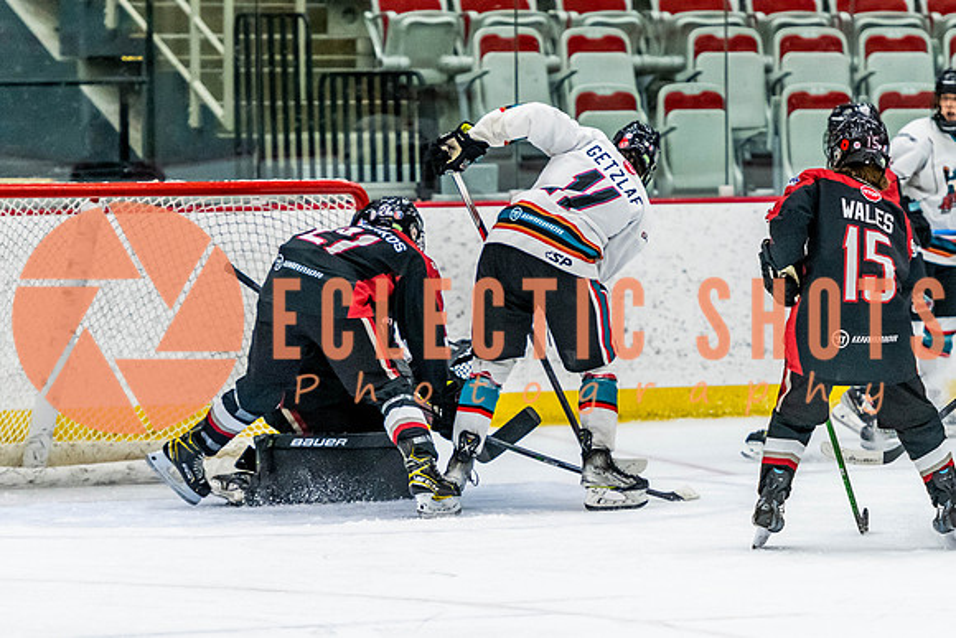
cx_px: 551
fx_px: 7320
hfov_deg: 7.5
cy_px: 279
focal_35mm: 276
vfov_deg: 5.0
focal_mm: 165
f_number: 2.8
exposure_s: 1/640
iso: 3200
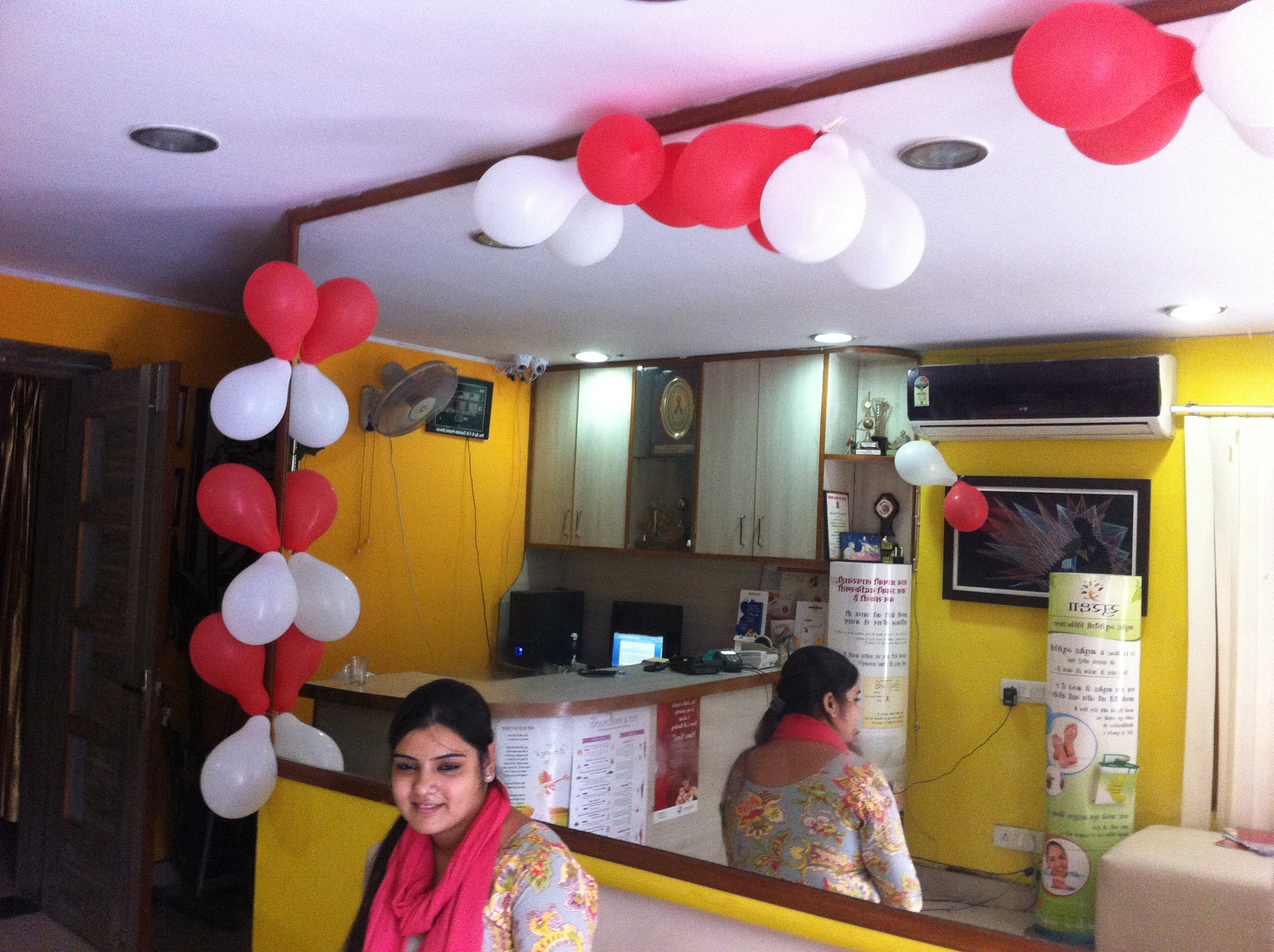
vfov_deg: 40.6
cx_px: 637
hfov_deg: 52.7
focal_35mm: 35
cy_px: 476
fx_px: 1286
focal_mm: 3.85
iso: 250
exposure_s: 1/15
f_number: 2.8
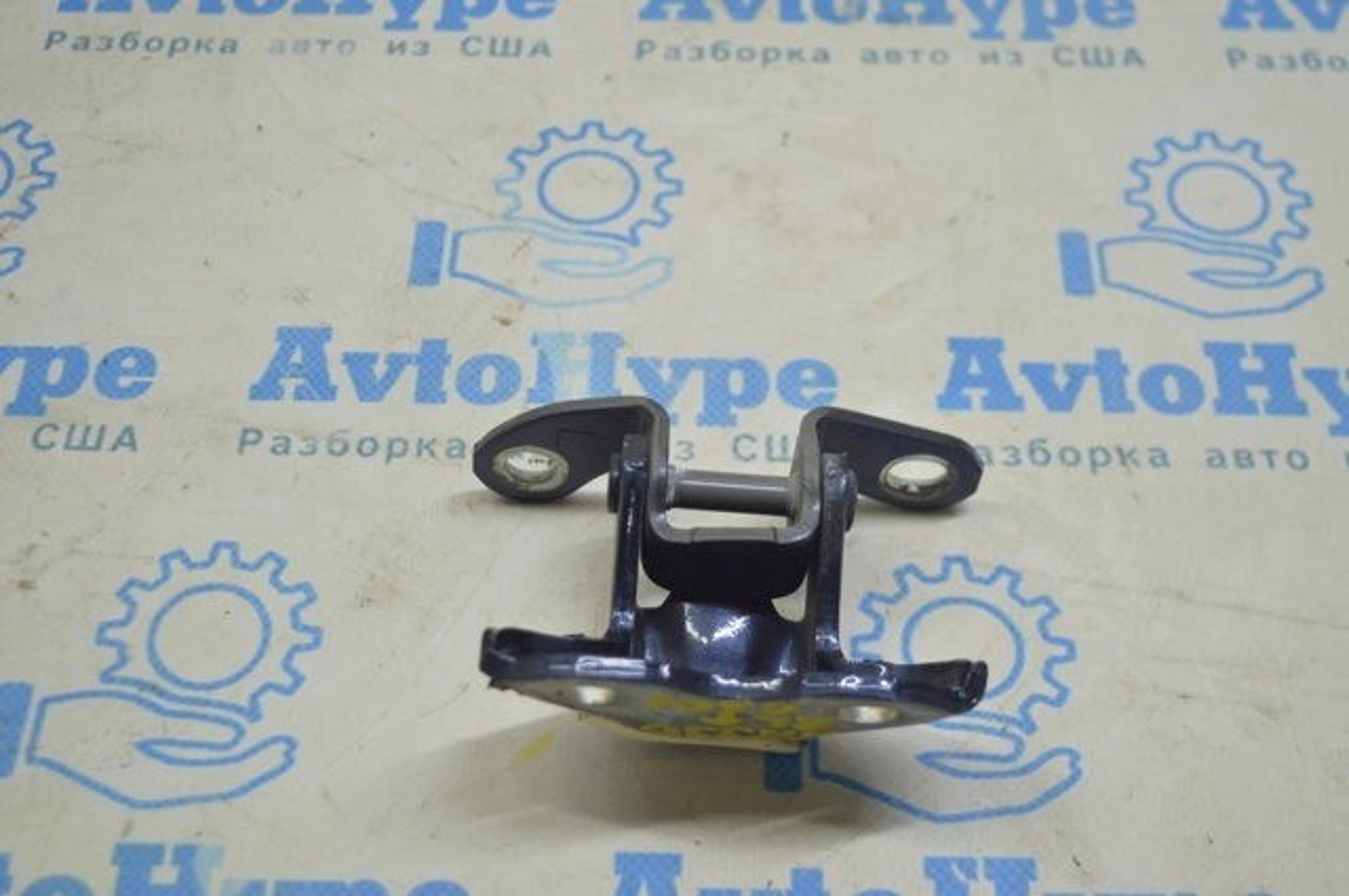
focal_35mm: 51
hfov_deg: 38.9
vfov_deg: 26.4
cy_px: 448
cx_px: 674
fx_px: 1909
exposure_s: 1/50
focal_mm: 34
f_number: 4.5
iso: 400
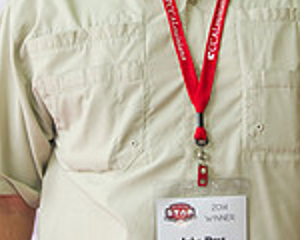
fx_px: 1225
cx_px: 242
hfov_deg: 13.9
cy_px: -70
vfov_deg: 10.9
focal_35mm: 138
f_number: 3.2
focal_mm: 38
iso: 640
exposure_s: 1/125
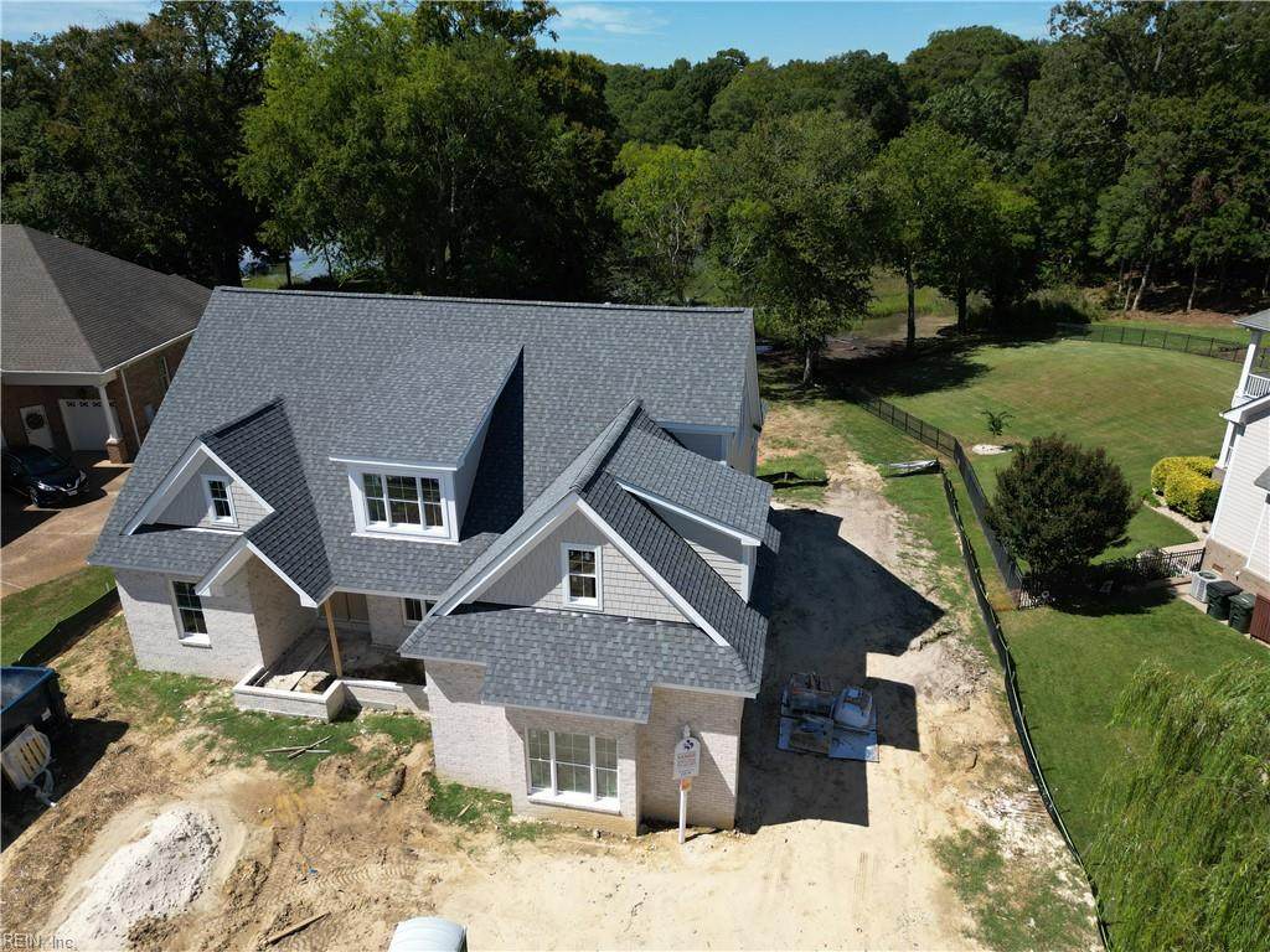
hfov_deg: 71.6
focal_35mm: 24
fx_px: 881
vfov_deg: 56.8
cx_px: 635
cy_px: 476
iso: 100
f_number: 1.7
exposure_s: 1/2500
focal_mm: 6.72
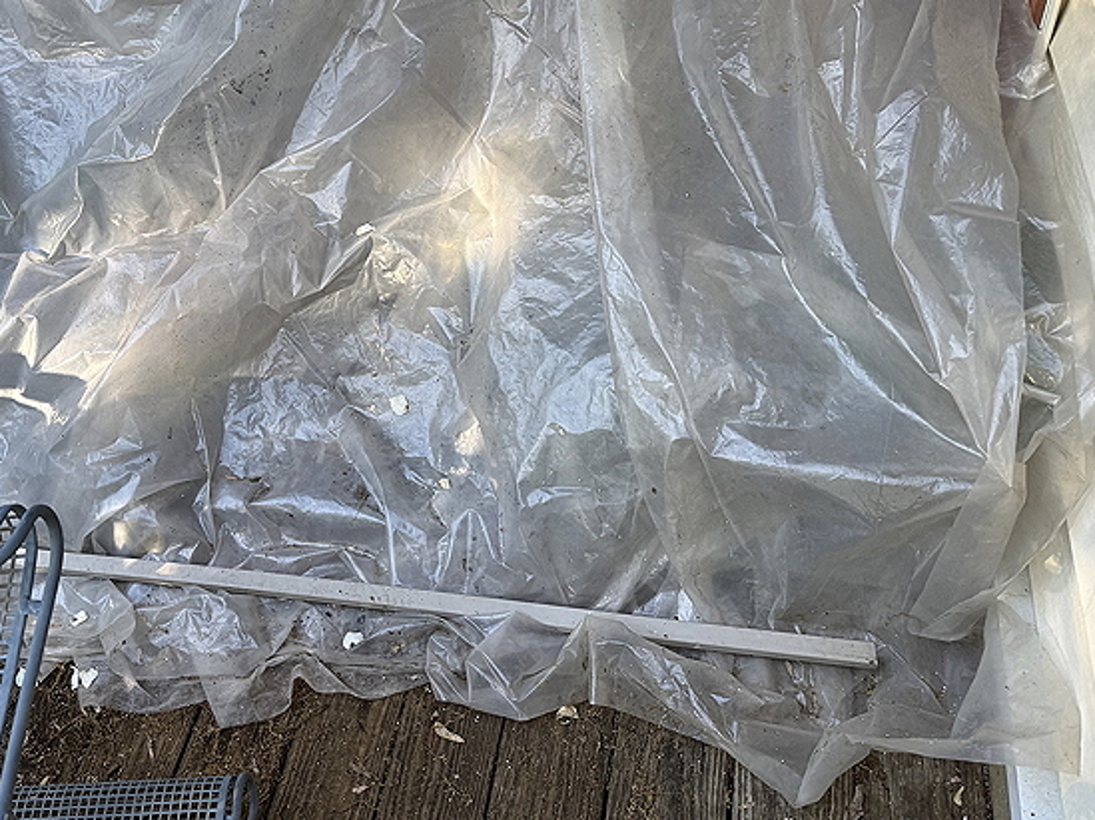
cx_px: 325
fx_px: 1106
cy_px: 307
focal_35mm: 35
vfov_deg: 40.4
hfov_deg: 51.2
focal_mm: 6.76
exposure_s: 1/248
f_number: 1.78
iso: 64
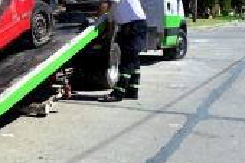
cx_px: -32
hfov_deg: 26.1
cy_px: 17
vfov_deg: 18.8
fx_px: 483
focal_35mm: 71
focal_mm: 18
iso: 800
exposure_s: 1/4000
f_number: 5.6
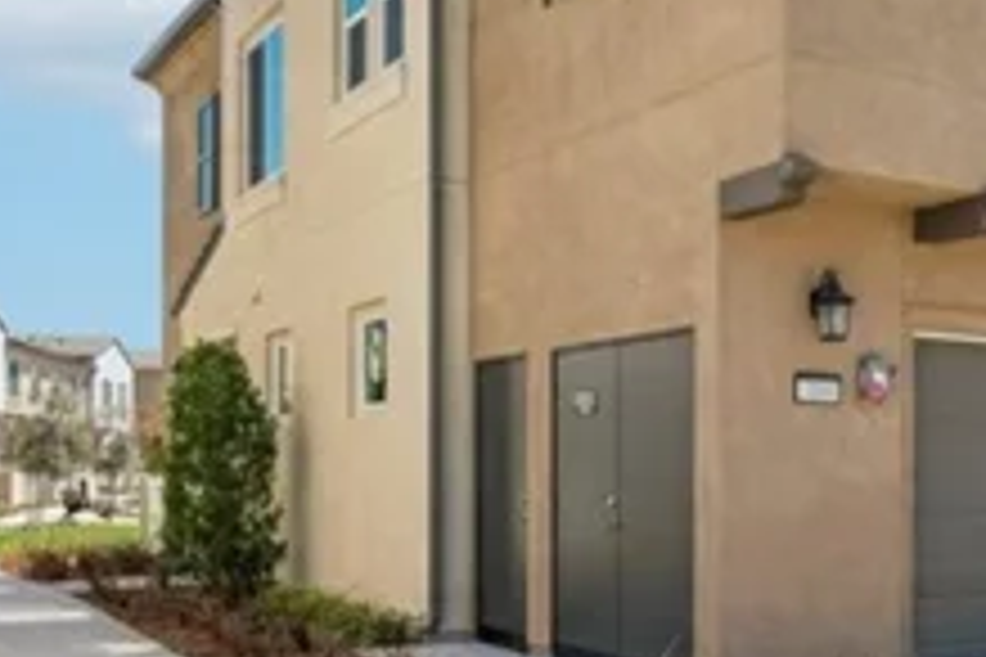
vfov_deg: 26.7
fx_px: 1369
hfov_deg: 37.3
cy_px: 490
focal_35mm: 50
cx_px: 867
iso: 100
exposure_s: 1/250
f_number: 7.1
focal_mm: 13
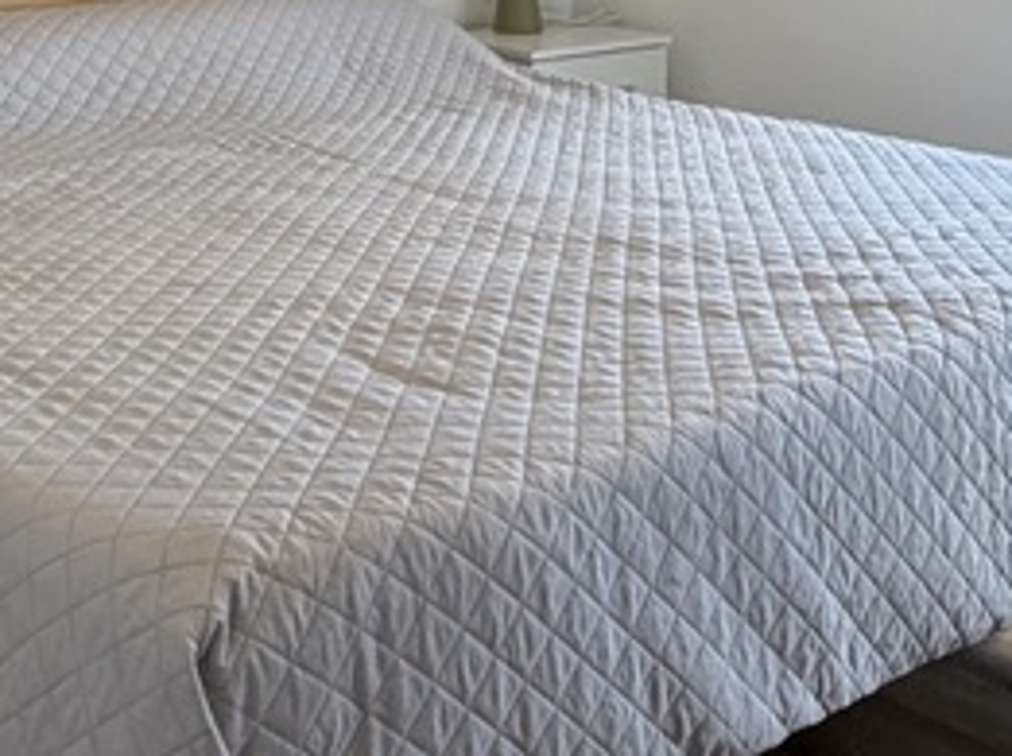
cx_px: 589
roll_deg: +0.3
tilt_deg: -0.1
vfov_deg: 24.2
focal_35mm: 55
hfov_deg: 34.9
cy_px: -140
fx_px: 1606
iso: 160
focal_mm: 2.22
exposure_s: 1/100
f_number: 2.2
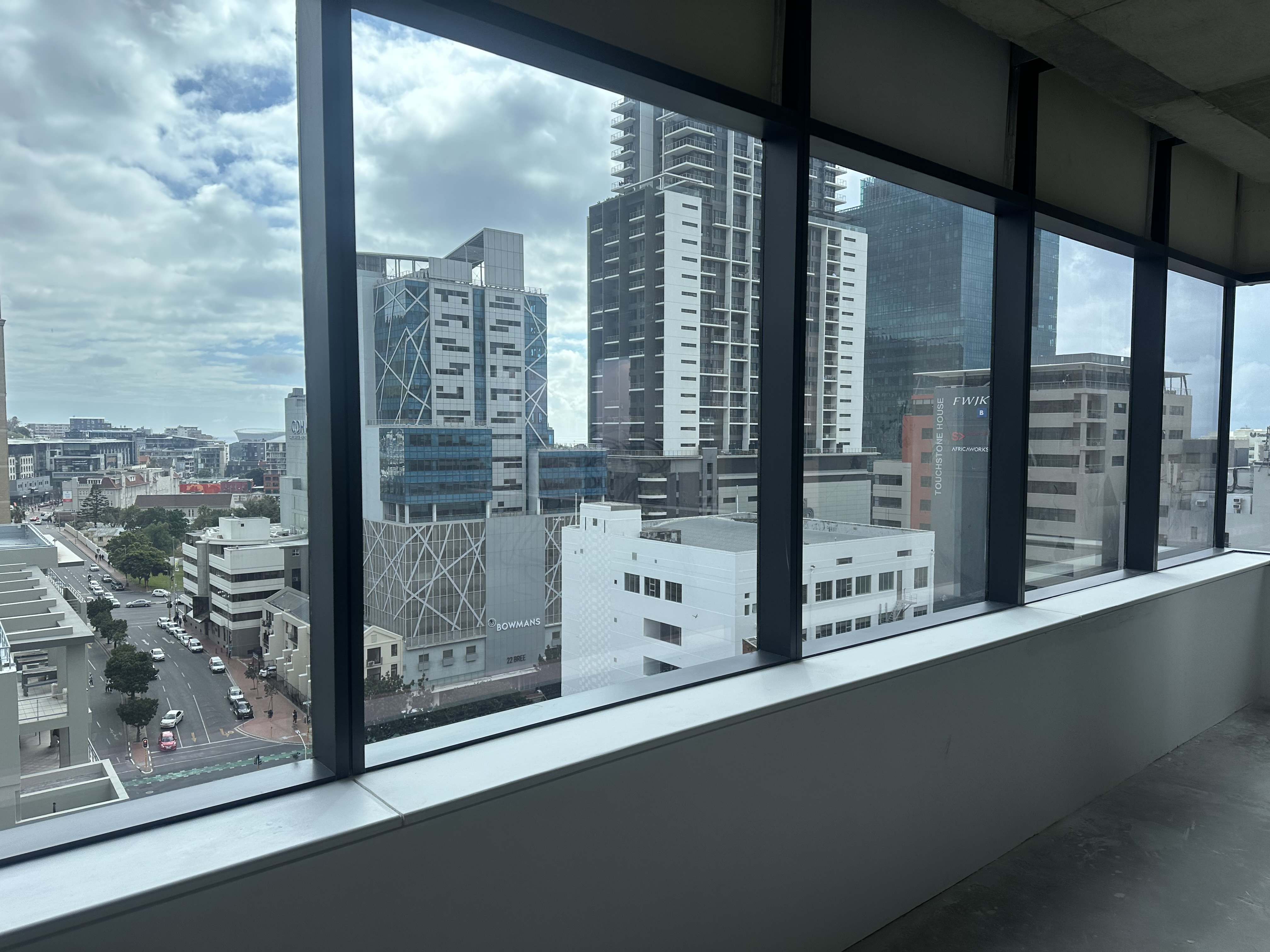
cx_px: 635
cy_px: 476
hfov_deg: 71.6
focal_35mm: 24
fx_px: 881
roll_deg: -0.4
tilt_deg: -2.8
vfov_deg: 56.8
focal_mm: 6.86
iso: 80
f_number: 1.78
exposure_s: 1/1664
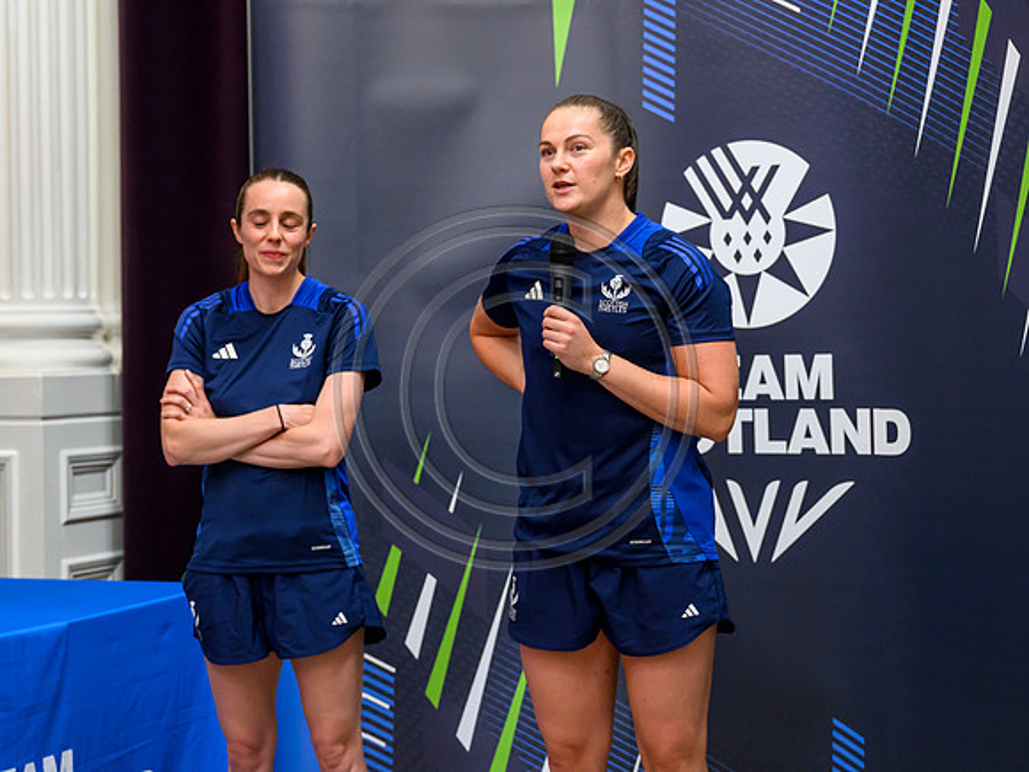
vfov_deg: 21.1
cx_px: 514
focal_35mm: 70
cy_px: 295
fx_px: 2069
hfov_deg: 27.9
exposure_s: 1/250
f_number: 3.5
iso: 4000
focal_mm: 52
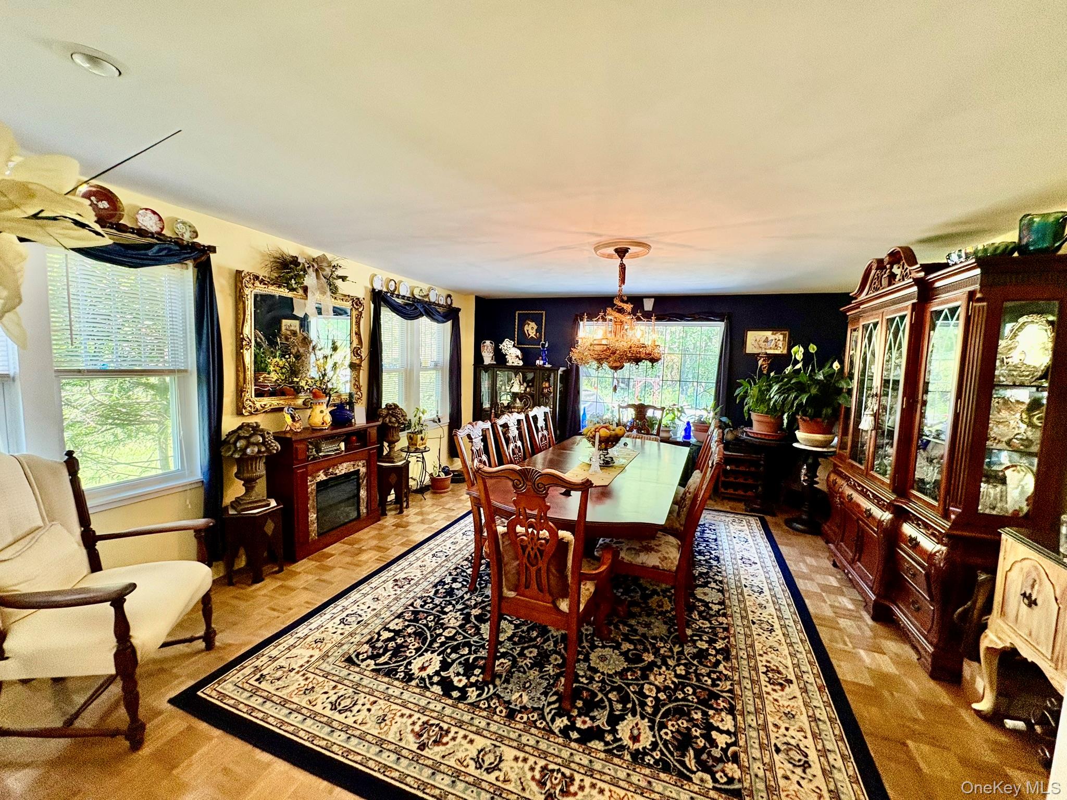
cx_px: 534
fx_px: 432
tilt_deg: -6.0
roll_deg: +0.5
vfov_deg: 85.7
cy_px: 400
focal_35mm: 14
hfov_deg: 102.1
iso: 125
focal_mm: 2.22
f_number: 2.2
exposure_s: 1/60
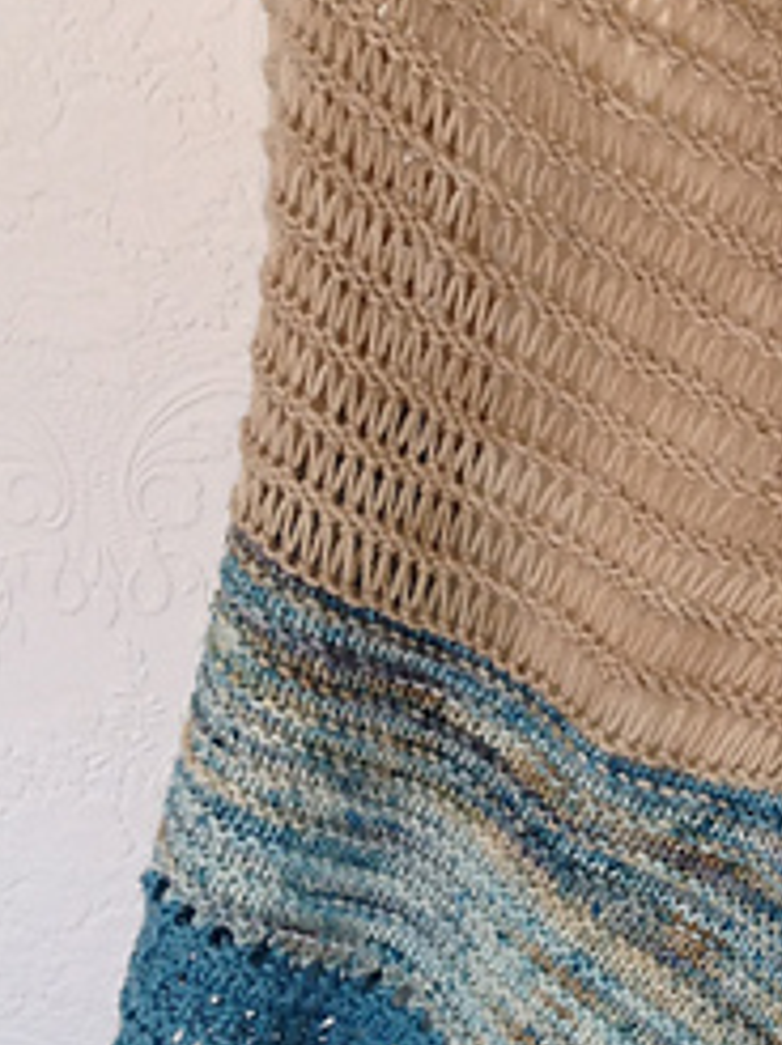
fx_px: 2746
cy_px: 412
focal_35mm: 91
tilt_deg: -11.1
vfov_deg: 21.5
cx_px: 880
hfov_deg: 15.7
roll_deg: +0.9
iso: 50
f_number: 2.4
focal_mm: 4.28
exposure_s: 1/30
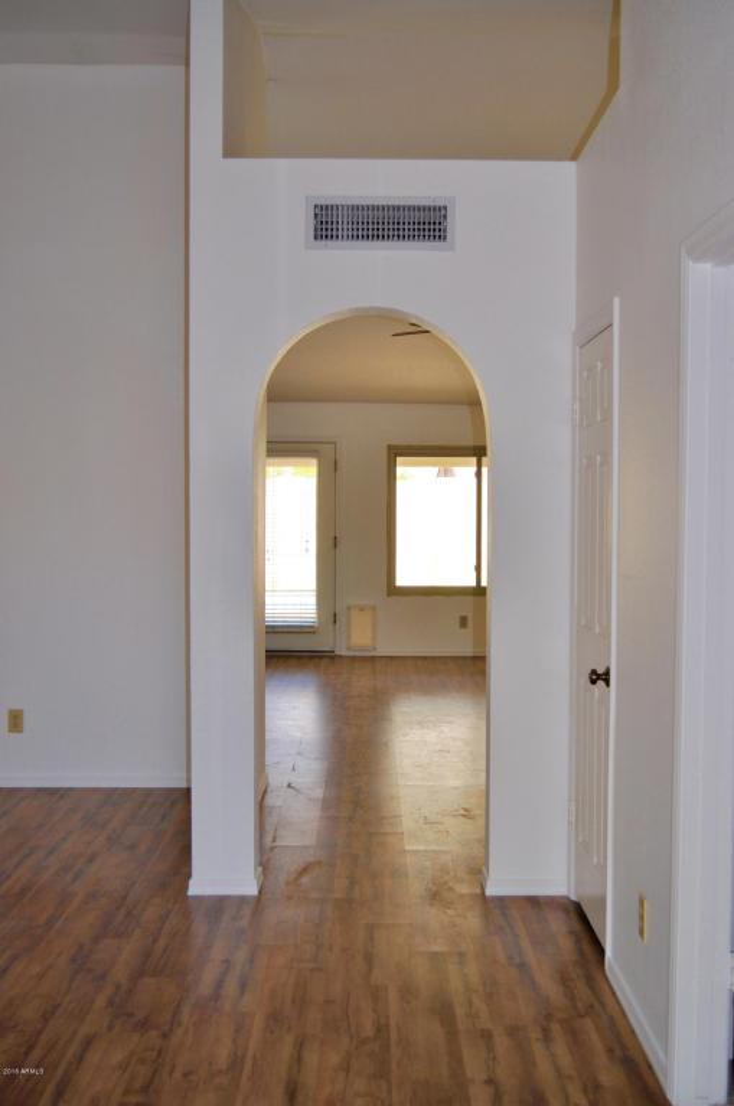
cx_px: 367
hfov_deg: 31.8
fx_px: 1288
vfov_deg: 46.5
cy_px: 553
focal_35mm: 42
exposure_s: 1/200
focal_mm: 28
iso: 200
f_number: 4.5
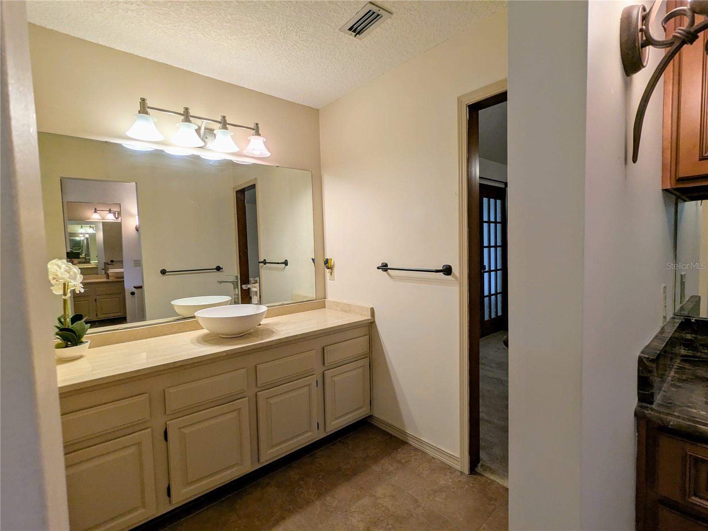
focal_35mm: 16
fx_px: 327
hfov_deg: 94.5
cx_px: 354
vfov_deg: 78.1
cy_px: 266
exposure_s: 1/60
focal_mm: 2.35
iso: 66
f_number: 2.2
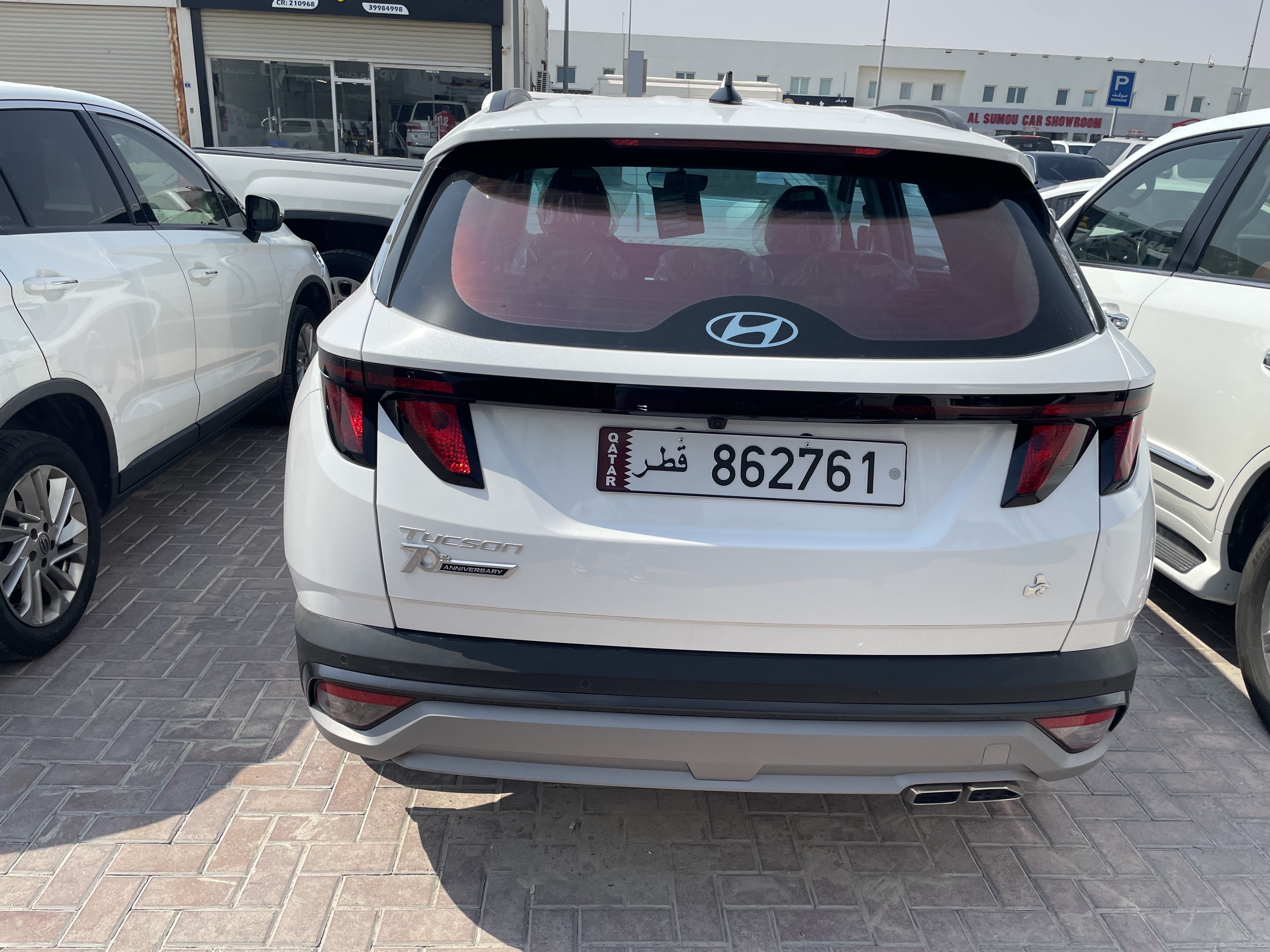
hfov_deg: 67.3
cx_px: 635
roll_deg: -0.6
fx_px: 954
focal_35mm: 26
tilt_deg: -20.4
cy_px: 476
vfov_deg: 53.1
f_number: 1.6
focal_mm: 4.2
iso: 32
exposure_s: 1/4292
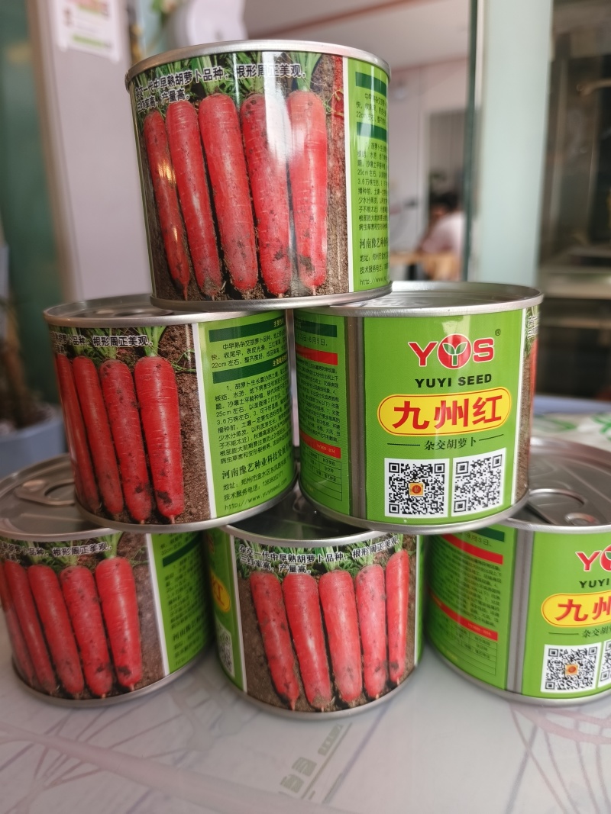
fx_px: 541
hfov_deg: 58.9
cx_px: 306
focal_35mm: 23
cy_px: 407
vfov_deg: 73.9
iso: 72
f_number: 1.75
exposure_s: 1/108
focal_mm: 5.5
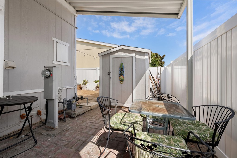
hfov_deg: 96.7
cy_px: 79
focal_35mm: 16
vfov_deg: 73.8
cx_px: 118
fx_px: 105
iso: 400
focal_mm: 16
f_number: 9
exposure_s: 1/160
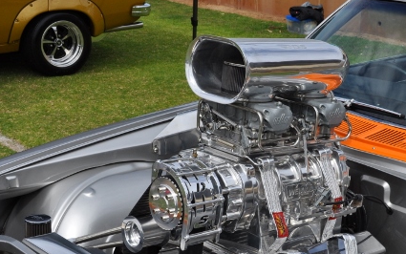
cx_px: 266
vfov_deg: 18.8
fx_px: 764
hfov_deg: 29.6
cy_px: 191
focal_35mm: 69
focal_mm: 30
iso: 500
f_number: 14
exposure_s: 1/800
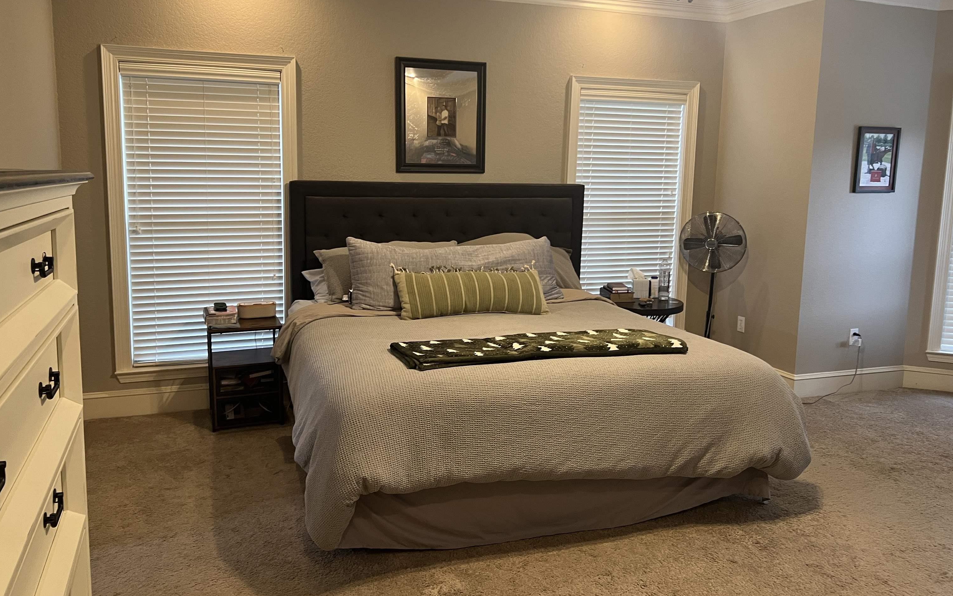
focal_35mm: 28
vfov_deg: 44.5
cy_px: 265
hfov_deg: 66.5
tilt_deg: -7.8
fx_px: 727
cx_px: 471
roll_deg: -1.4
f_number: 1.5
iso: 200
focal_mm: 5.7
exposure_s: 1/60
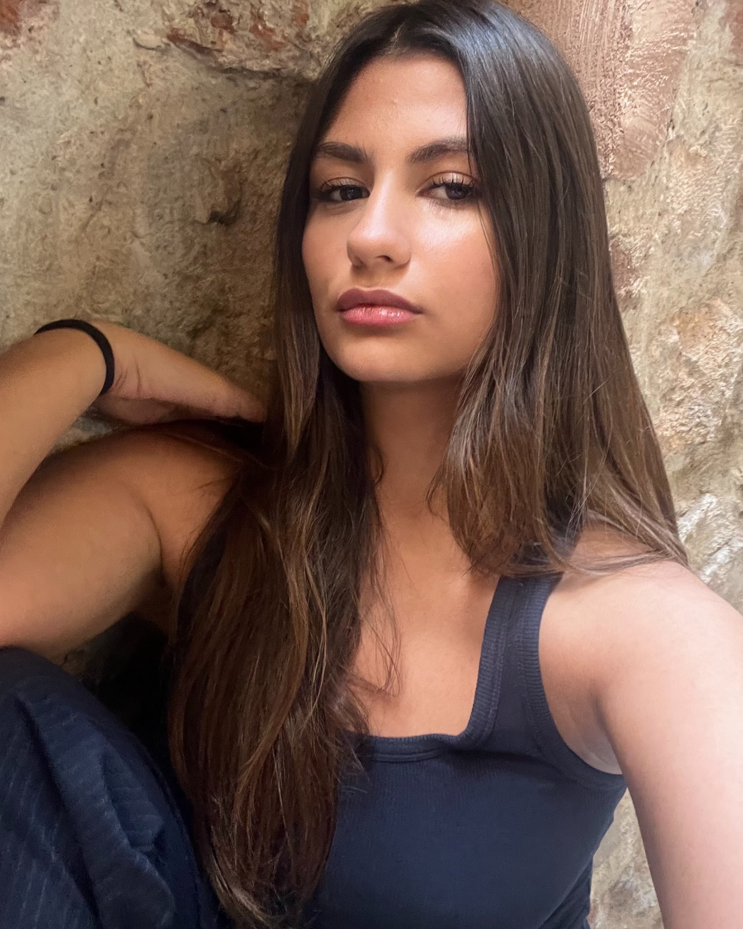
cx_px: 369
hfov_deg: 45.8
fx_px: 880
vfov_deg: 55.6
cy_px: 444
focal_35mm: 32
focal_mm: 2.71
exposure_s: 1/25
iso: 400
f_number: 2.2
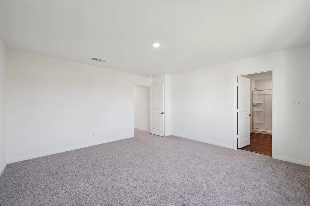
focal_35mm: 14
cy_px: 103
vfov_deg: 81.2
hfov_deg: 104.2
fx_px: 121
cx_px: 155
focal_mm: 14
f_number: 8
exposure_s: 1/13
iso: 160
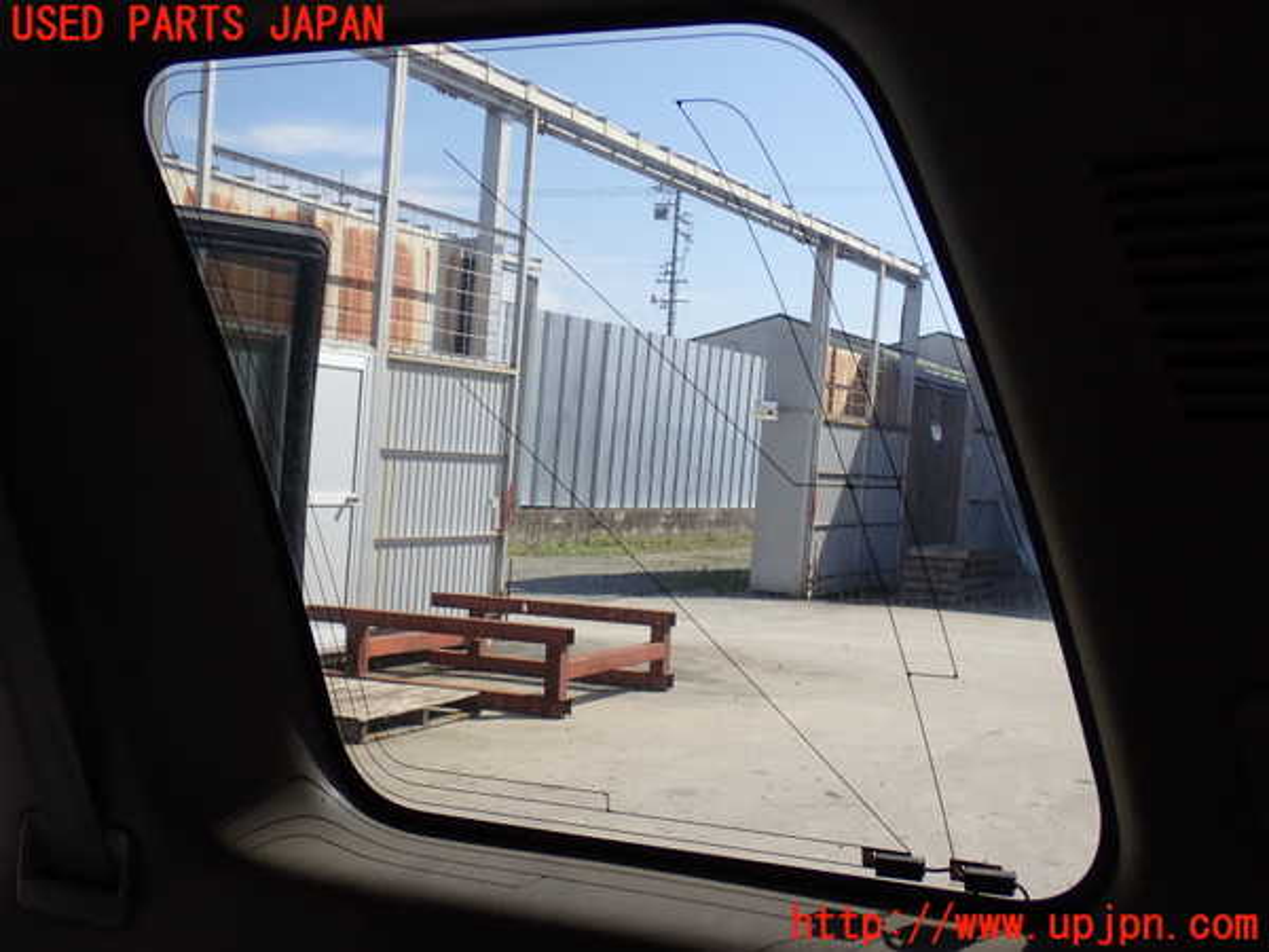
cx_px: 634
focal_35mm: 44
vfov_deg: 32.9
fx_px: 1613
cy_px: 476
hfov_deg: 42.9
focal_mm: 7.84
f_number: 4
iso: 100
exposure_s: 1/125
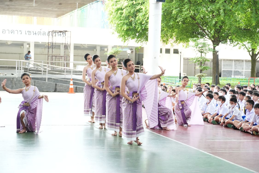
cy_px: 86
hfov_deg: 27.0
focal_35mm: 75
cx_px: 130
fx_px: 540
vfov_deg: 18.2
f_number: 5
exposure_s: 1/125
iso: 2500
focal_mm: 50
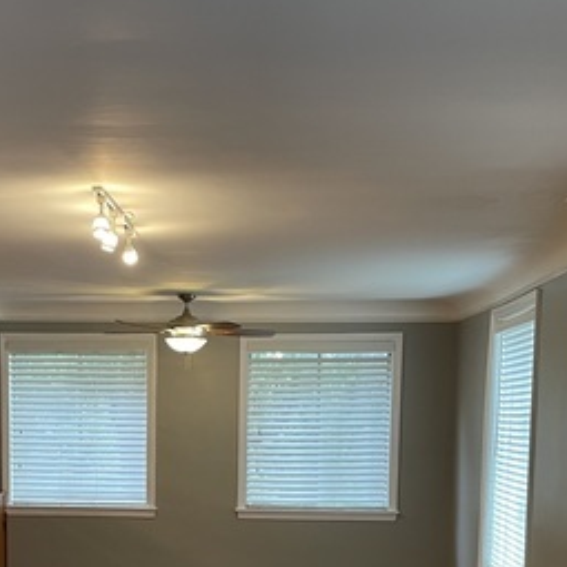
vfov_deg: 27.3
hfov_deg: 28.3
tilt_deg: -6.5
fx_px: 1112
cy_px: 536
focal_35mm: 60
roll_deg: -0.5
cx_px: 170
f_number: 1.6
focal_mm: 4.2
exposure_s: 1/60
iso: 160
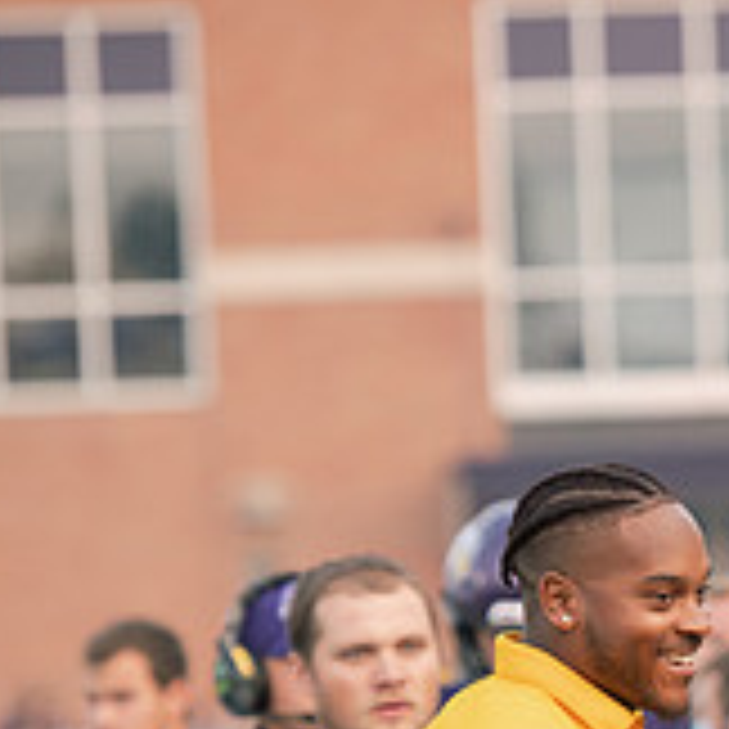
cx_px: 882
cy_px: 758
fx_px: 11603
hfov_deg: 3.6
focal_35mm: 487
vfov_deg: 3.6
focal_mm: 160
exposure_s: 1/640
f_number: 4
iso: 800
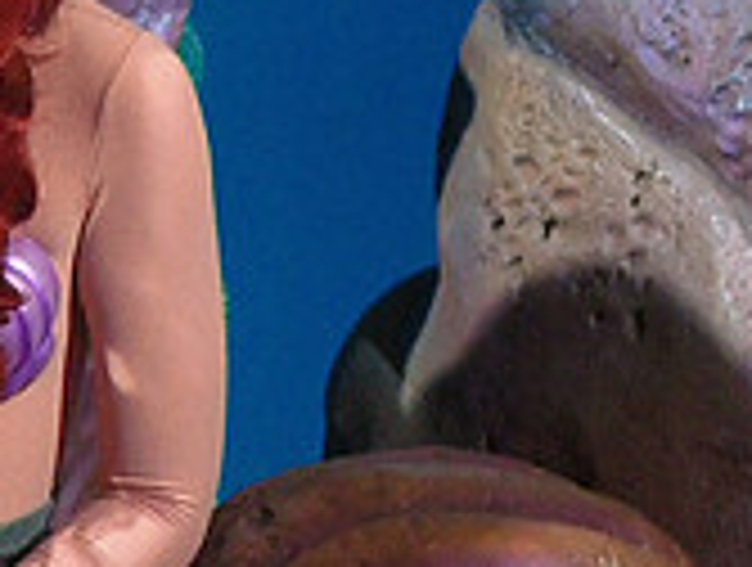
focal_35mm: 80
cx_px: -531
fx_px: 1742
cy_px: 232
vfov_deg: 18.5
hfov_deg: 19.4
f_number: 5.6
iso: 640
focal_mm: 24
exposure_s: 1/160
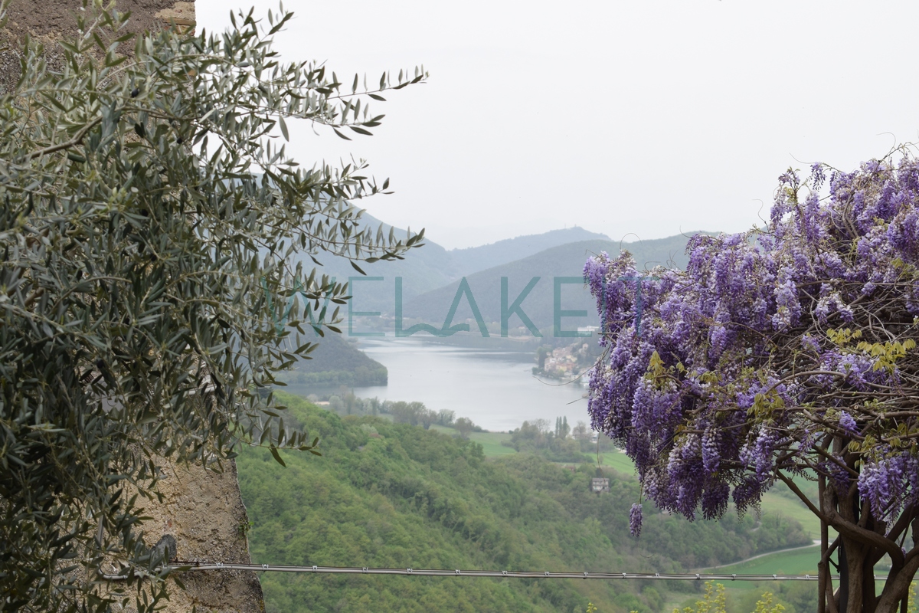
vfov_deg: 16.6
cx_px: 460
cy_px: 306
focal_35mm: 82
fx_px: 2106
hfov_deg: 24.6
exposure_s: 1/250
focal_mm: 55
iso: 250
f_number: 8
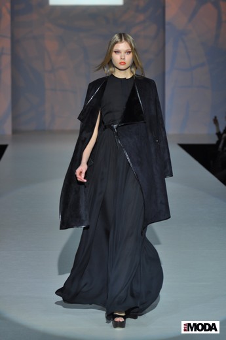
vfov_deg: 11.4
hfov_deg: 7.6
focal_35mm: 180
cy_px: 170
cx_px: 113
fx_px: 1701
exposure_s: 1/320
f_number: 4
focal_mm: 120
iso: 400
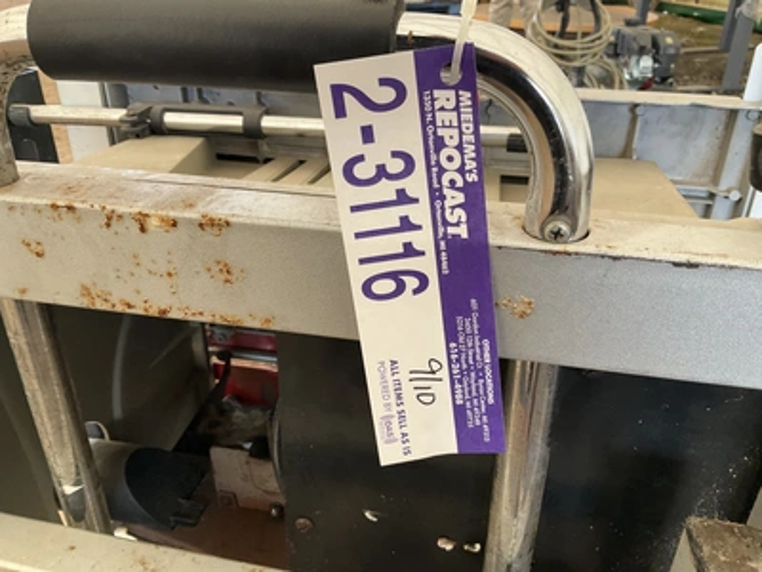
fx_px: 638
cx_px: 381
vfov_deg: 48.2
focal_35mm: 29
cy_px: 286
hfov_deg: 61.7
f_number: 1.8
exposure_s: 1/95
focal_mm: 3
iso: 64
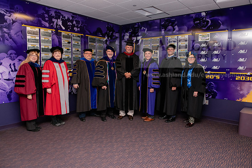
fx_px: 182
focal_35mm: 26
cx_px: 126
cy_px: 84
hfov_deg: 69.4
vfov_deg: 49.6
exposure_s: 1/200
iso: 2000
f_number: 5.6
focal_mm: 26
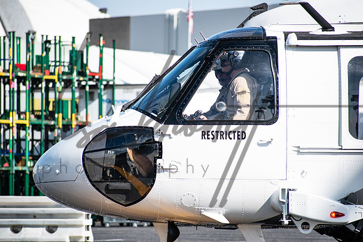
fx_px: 3177
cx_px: 182
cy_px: 121
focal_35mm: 315
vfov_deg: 4.4
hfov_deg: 6.5
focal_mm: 210
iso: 100
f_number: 5.6
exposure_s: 1/320
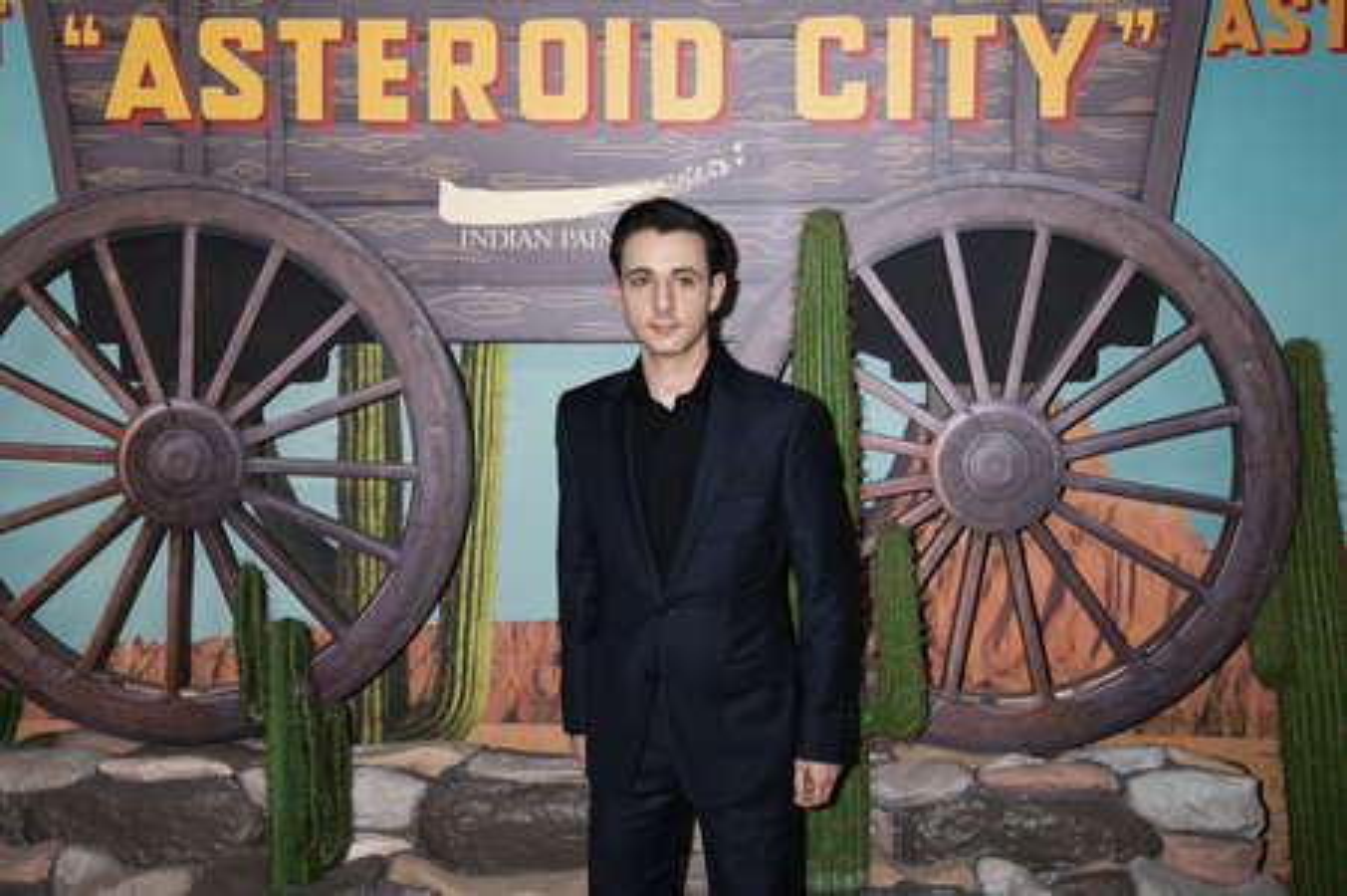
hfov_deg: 50.7
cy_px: 448
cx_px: 674
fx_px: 1421
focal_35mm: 38
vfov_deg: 35.0
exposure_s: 1/200
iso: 400
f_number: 6.3
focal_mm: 38
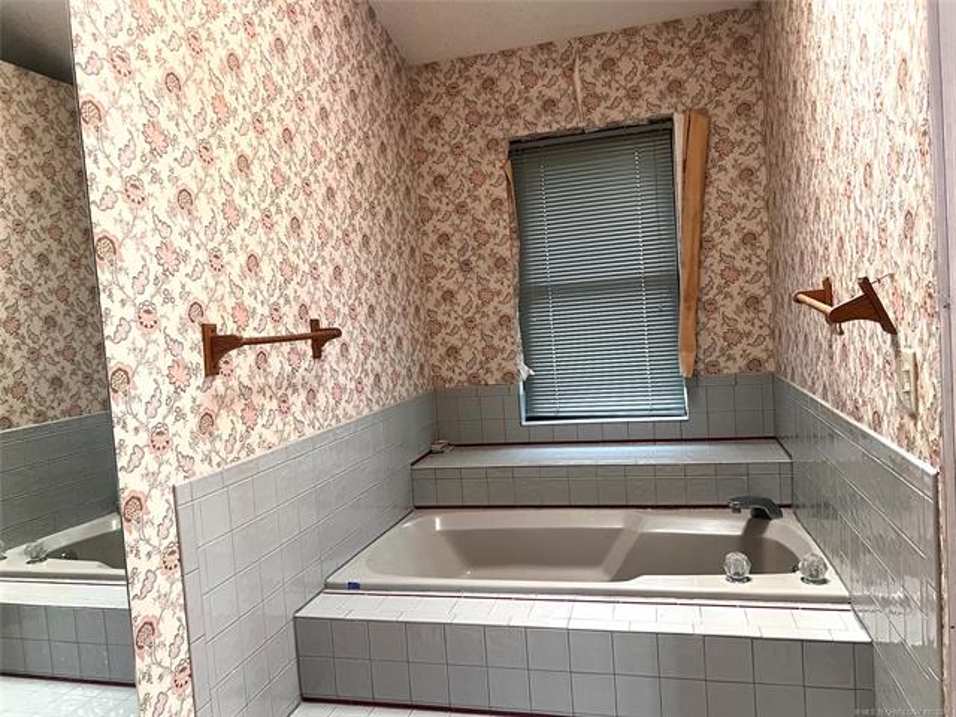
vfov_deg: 53.1
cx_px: 478
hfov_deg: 67.3
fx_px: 718
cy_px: 358
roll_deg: +4.0
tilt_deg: -3.2
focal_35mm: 26
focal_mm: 5.7
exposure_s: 1/60
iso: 250
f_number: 1.5
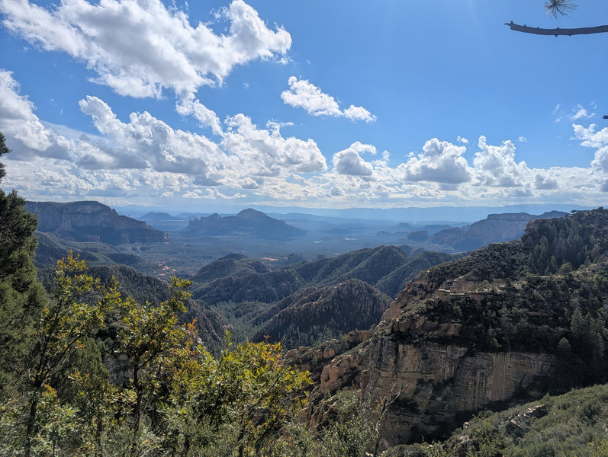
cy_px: 228
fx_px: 422
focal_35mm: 24
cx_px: 304
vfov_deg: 56.9
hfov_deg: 71.5
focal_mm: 6.81
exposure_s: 1/5376
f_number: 1.85
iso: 44
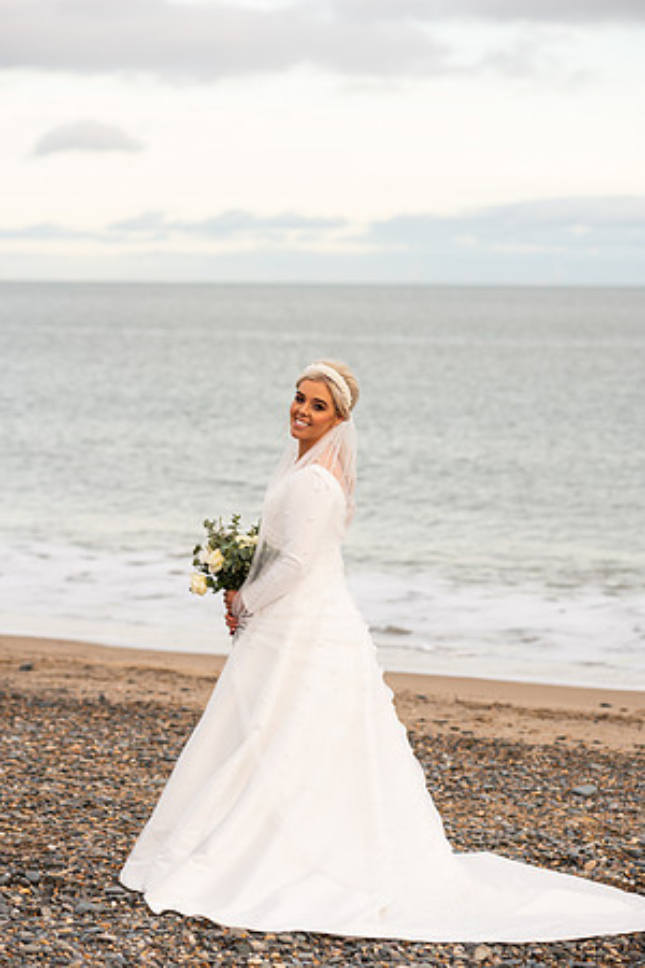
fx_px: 2822
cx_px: 322
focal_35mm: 105
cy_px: 484
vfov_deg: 19.5
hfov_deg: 13.0
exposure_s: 1/200
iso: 100
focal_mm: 105
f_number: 3.5
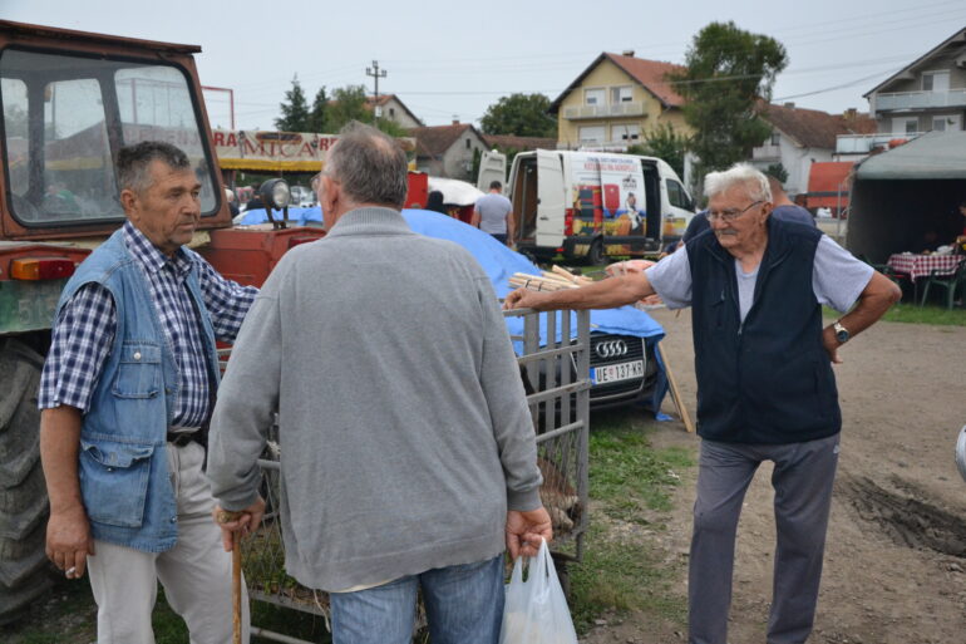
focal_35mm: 38
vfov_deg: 35.5
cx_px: 483
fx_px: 1006
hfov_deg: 51.3
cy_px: 322
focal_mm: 25
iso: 1600
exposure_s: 1/1250
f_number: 5
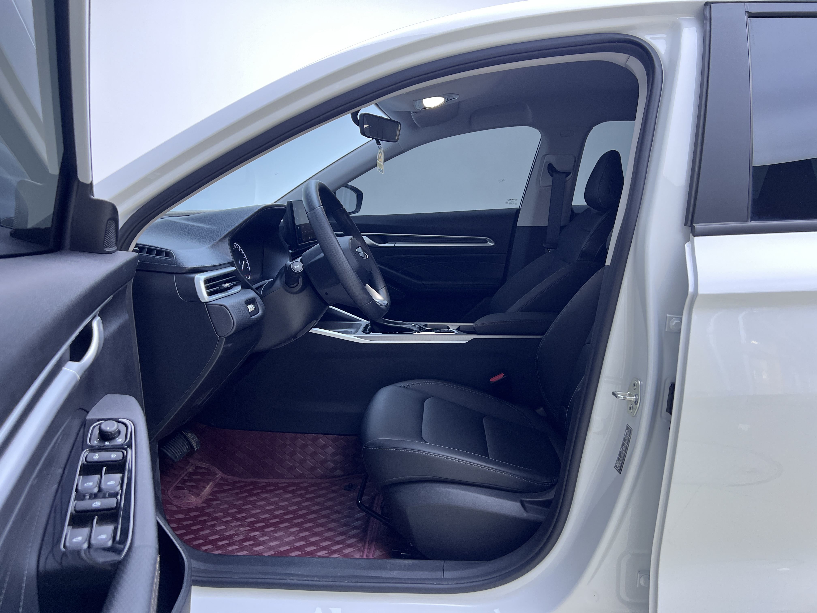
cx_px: 408
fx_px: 614
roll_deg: -0.2
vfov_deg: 53.1
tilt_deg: -12.1
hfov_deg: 67.3
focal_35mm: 26
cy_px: 306
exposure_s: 1/100
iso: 125
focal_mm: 5.7
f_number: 1.5
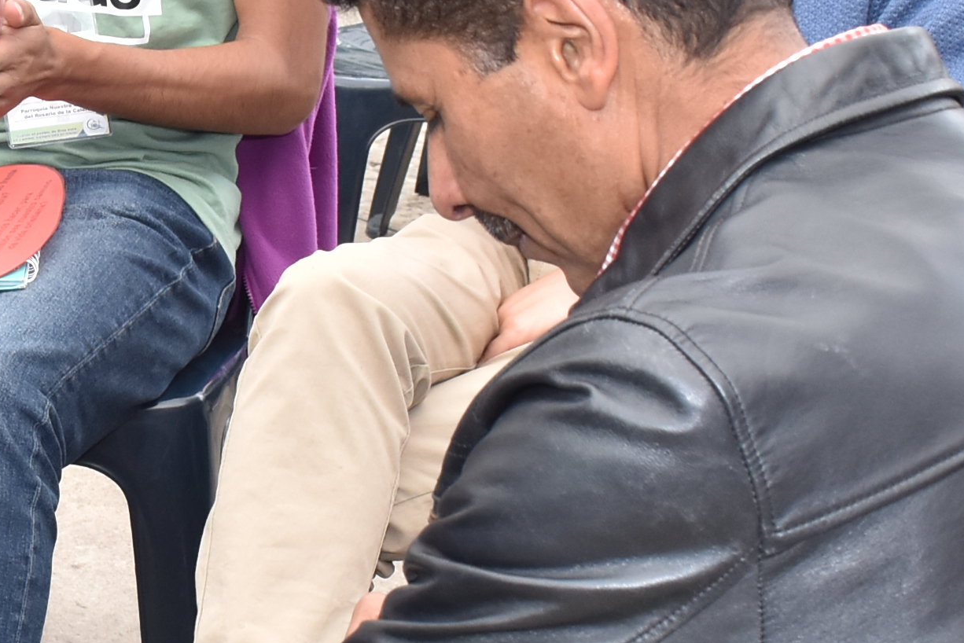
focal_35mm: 132
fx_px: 3535
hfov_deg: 15.2
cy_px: 222
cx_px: -79
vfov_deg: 10.4
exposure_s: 1/160
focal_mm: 24
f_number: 7.1
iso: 320
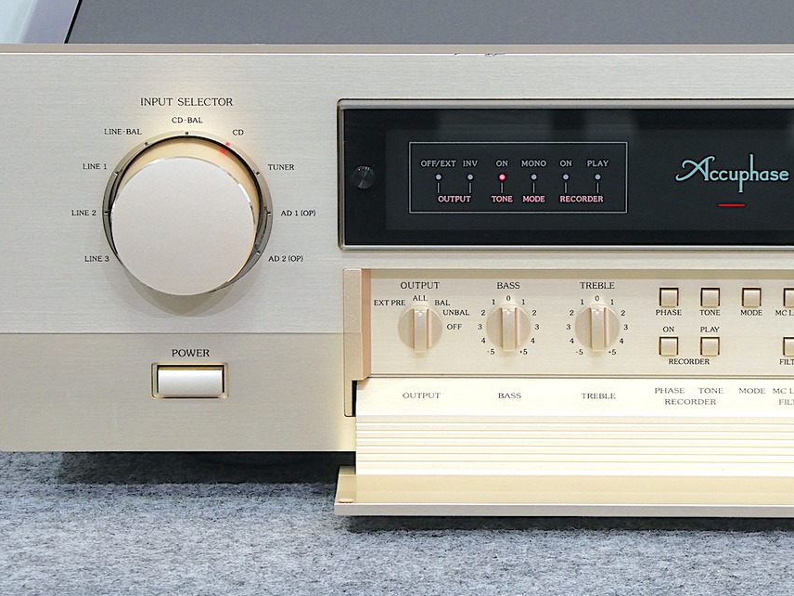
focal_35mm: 259
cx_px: 388
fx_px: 5941
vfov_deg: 5.7
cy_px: 291
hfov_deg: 7.6
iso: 200
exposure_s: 1/5
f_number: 5.6
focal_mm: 41.4
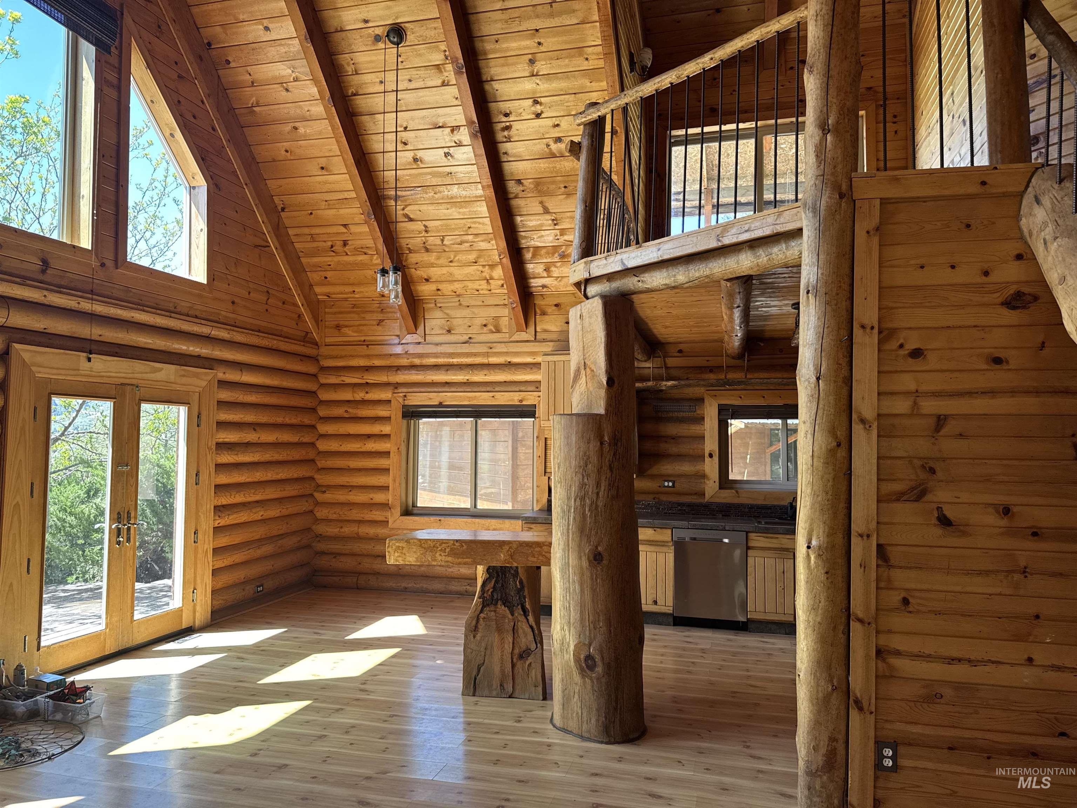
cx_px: 538
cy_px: 404
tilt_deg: +2.6
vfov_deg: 56.8
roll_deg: -0.9
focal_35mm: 24
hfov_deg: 71.6
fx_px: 747
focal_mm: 6.76
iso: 100
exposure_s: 1/121
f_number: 1.78
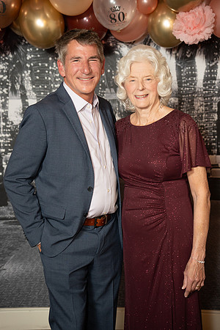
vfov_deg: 35.5
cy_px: 165
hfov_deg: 24.1
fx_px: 516
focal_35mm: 56
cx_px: 110
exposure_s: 1/160
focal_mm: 56.3
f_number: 2.8
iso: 1000
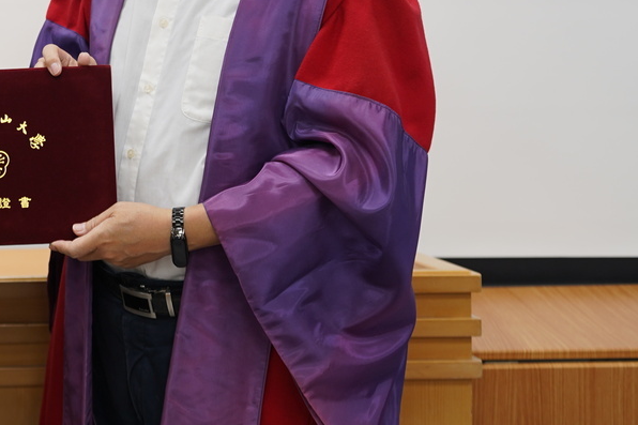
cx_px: 14
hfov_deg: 14.7
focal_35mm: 137
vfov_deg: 9.8
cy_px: -117
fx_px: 2427
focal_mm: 51
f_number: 2.8
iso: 200
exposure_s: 1/60
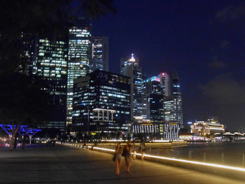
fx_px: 269
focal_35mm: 38
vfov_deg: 37.7
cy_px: 92
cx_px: 122
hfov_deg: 49.0
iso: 400
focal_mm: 6.8
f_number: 4.2
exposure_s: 1/2
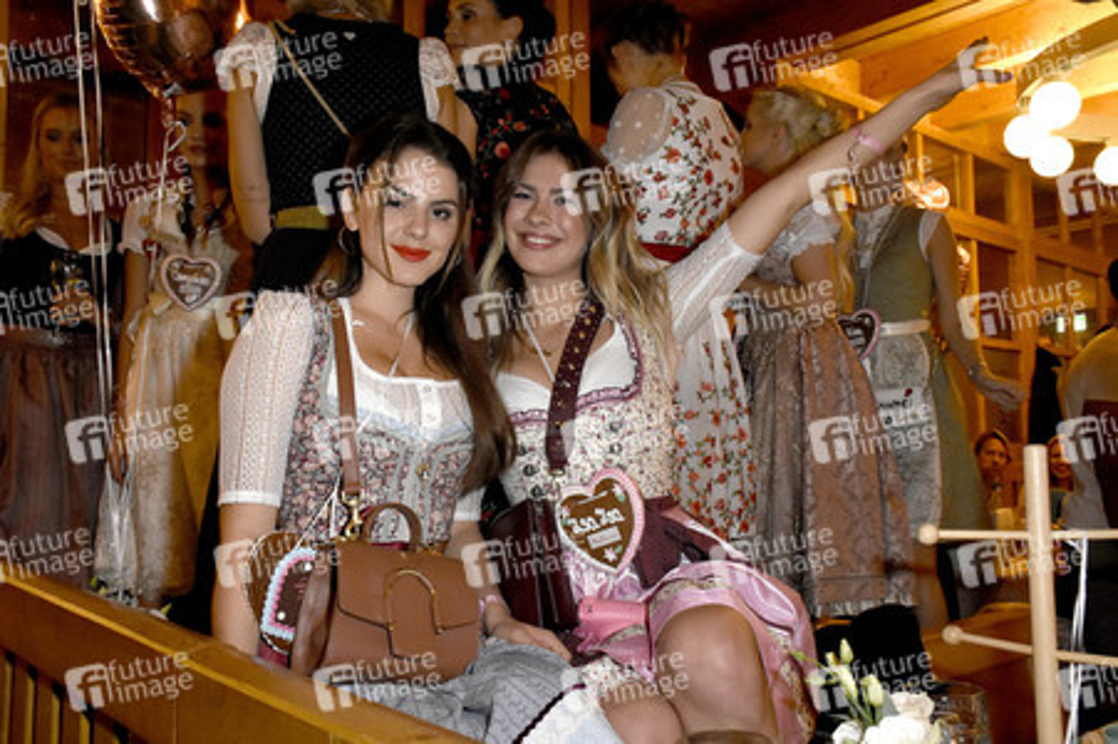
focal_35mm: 33
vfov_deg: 39.9
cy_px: 372
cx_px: 559
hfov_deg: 57.3
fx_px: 1024
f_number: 6.3
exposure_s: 1/160
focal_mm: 22
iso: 3200
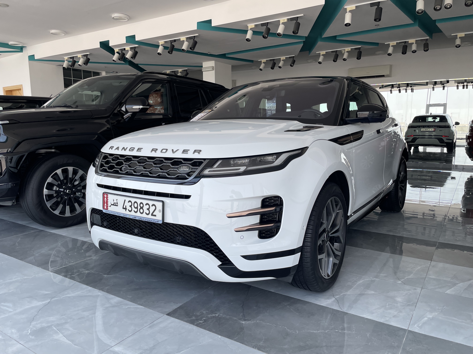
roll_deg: +1.3
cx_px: 236
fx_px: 355
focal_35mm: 26
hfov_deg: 67.3
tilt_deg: -7.7
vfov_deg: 53.1
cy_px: 177
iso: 32
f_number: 1.6
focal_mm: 4.2
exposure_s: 1/790
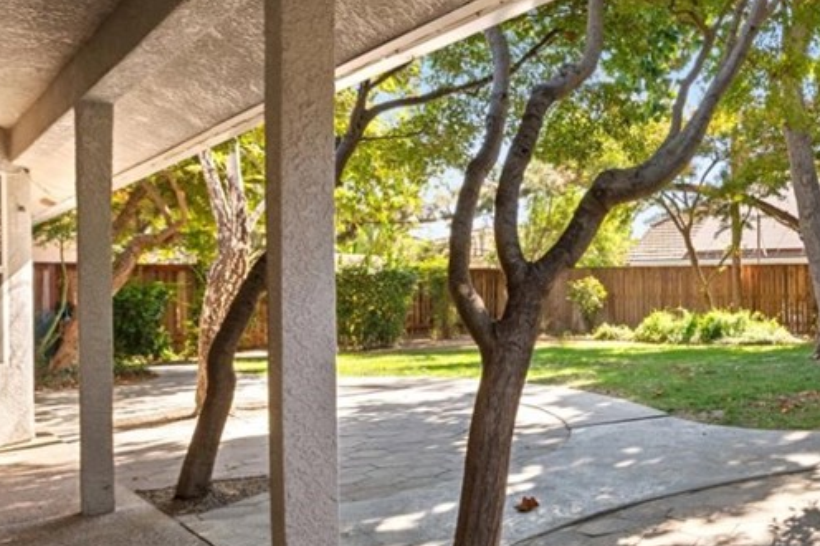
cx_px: 775
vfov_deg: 39.9
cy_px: 282
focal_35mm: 33
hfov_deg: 49.3
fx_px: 751
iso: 250
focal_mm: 16
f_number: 9
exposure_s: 1/15
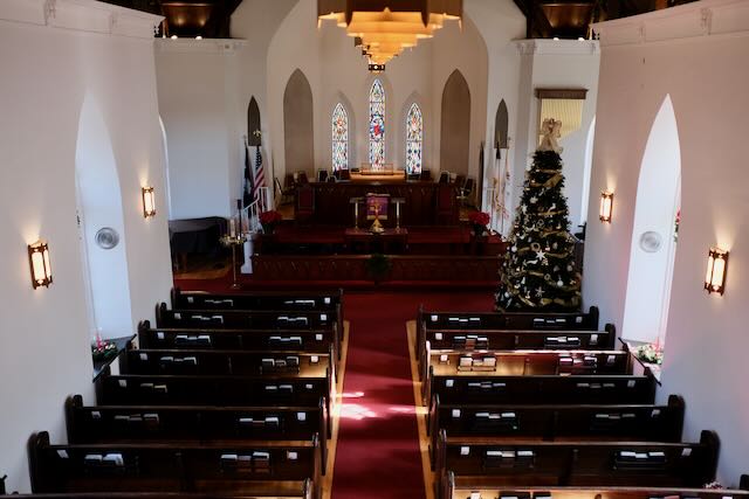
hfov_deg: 54.4
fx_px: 728
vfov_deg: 37.9
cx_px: 374
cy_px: 250
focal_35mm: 35
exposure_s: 1/250
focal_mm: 23
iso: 640
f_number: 2
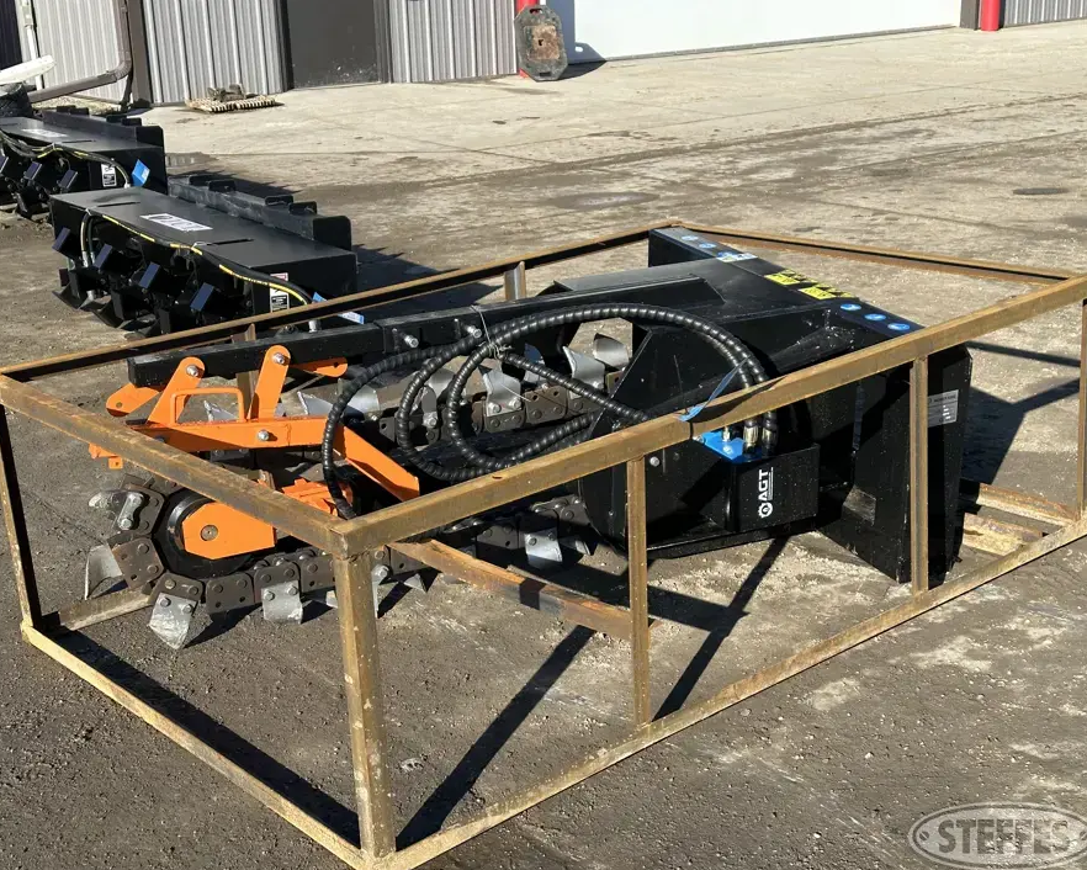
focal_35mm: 51
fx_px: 1641
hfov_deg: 36.6
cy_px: 442
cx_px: 535
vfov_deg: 29.7
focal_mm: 6.86
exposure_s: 1/2203
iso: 64
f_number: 1.78
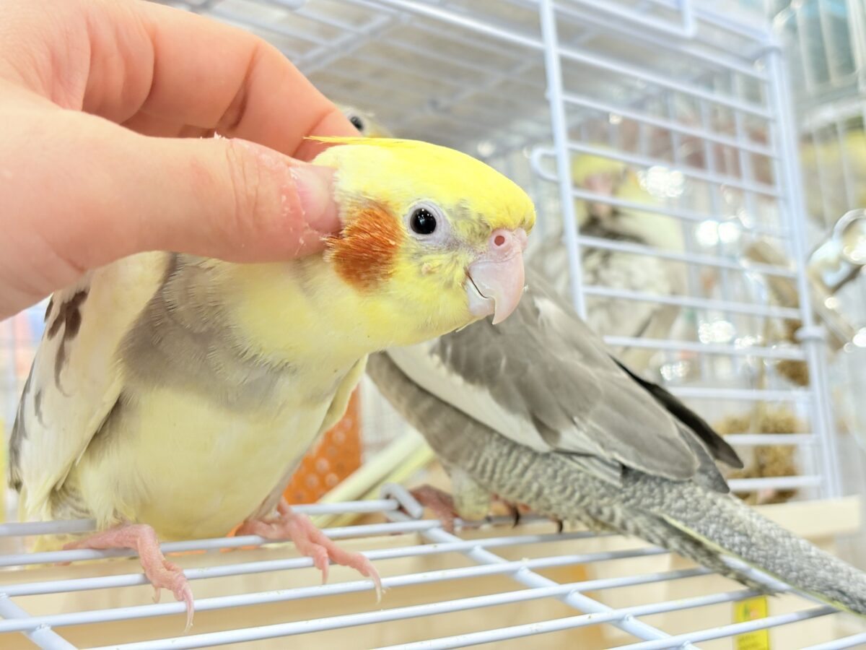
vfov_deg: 28.0
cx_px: 433
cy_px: 325
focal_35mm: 52
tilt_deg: +9.6
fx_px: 1301
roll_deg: +5.6
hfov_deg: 36.8
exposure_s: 1/50
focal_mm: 5.96
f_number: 1.6
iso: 64
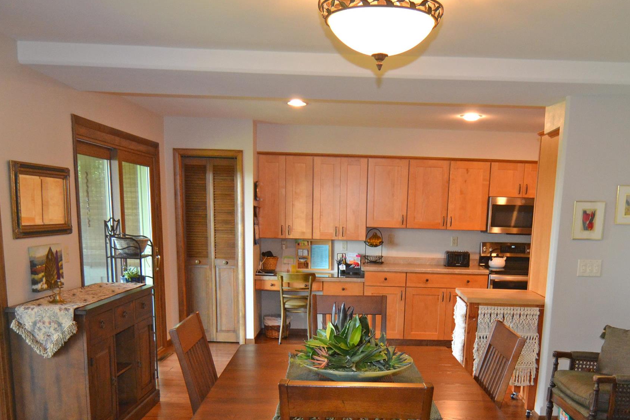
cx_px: 371
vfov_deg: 38.4
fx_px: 577
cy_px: 340
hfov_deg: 56.9
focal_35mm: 33
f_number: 4
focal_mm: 12
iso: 900
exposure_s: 1/60
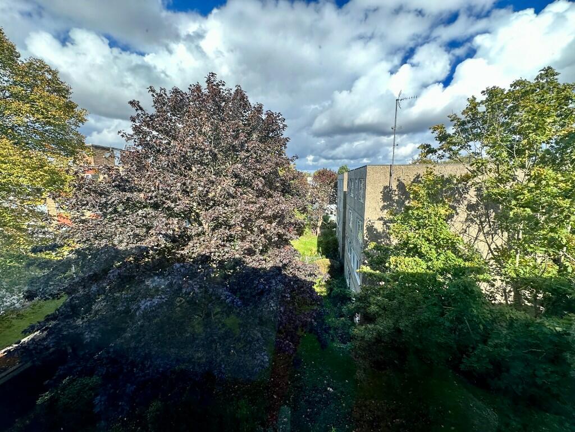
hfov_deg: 102.1
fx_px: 233
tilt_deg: -10.1
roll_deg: +2.6
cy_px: 216
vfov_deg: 85.7
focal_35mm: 14
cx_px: 288
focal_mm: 2.22
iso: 40
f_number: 2.2
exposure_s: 1/506
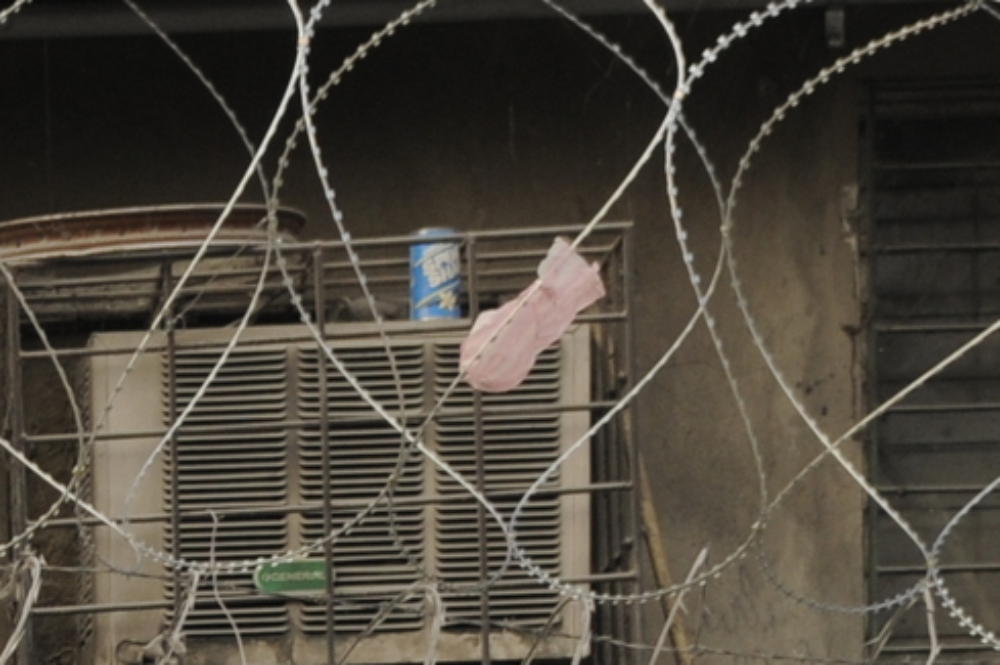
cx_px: -597
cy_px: 1651
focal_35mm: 184
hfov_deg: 10.7
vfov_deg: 7.0
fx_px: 5106
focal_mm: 24
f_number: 2.8
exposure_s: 1/800
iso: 200
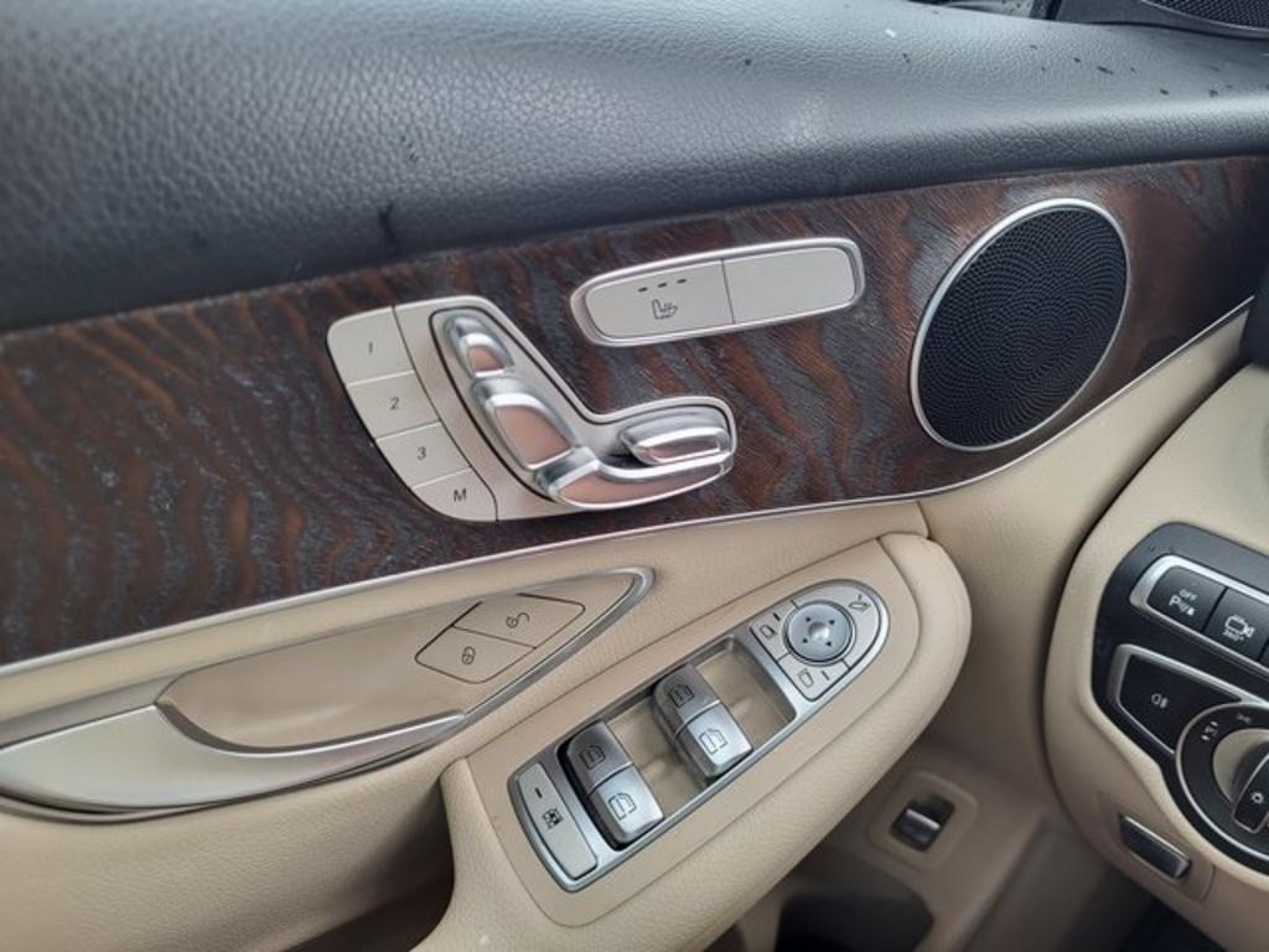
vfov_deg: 53.1
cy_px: 476
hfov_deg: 67.3
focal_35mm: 26
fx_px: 953
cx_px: 634
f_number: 1.8
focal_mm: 5.4
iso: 80
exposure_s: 1/120
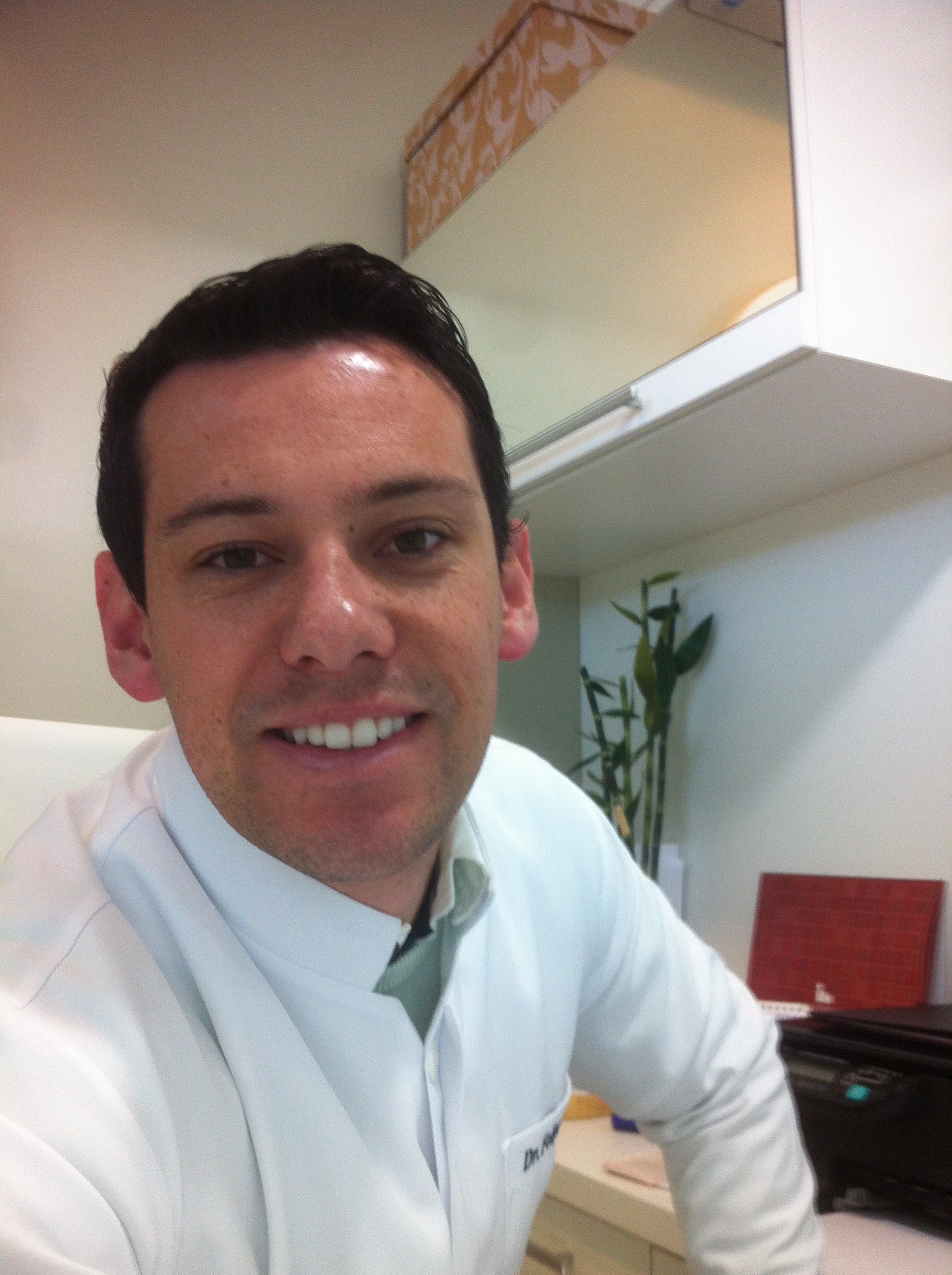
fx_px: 1287
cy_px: 638
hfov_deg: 40.6
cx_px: 476
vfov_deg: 52.7
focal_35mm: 35
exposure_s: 1/15
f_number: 2.8
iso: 100
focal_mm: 3.85
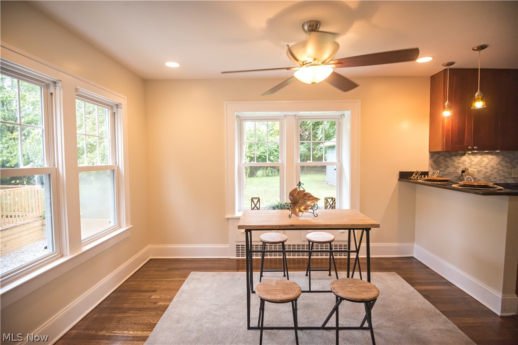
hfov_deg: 90.0
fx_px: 259
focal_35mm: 18
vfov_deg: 67.4
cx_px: 259
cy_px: 172
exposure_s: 1/160
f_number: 5.6
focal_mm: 18
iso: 2500
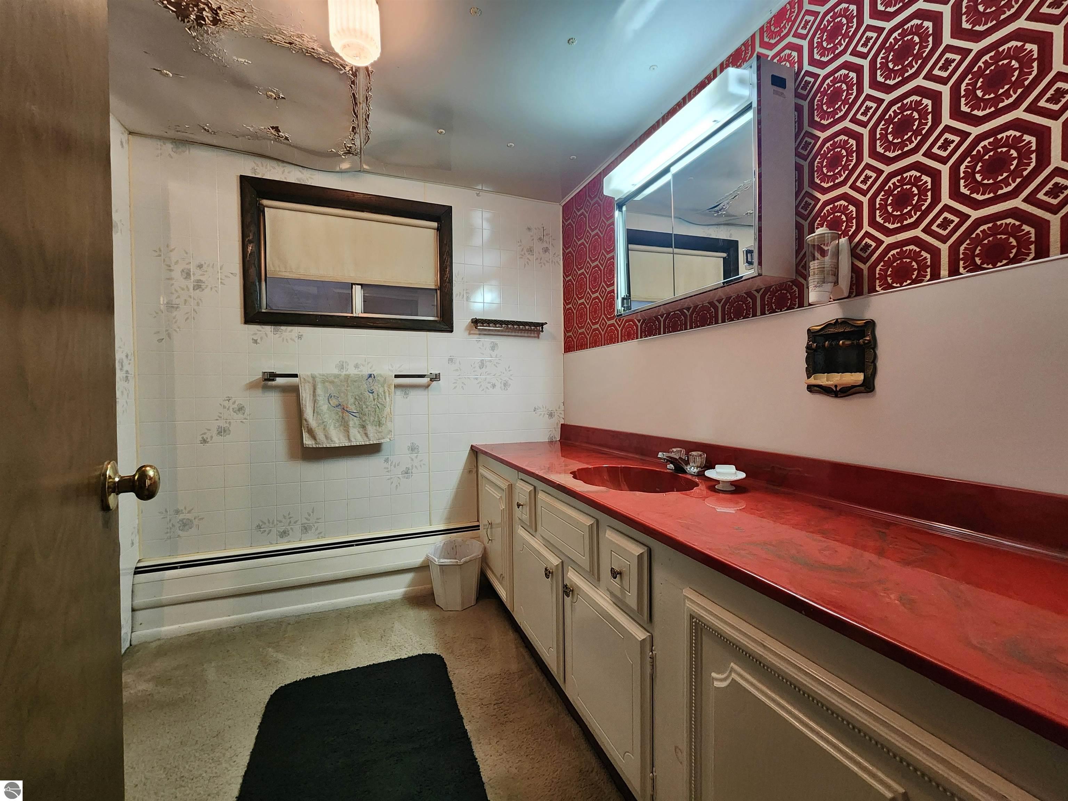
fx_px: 401
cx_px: 534
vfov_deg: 89.9
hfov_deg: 106.2
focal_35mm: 13
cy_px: 400
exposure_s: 1/40
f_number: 2.2
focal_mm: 2.2
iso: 320
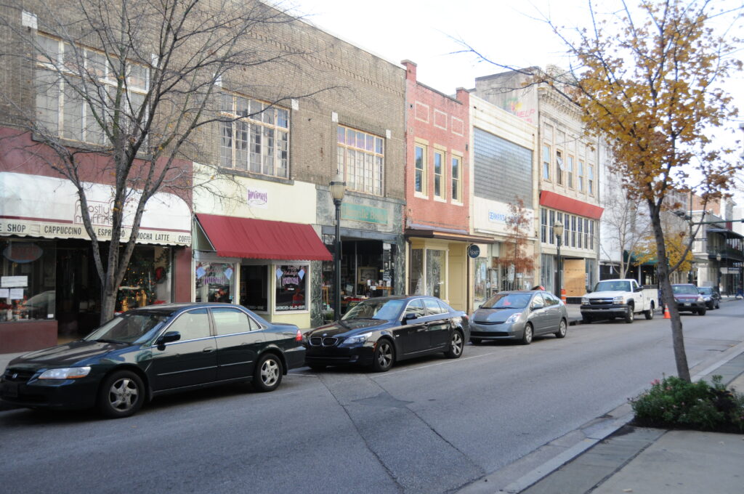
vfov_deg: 39.9
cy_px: 247
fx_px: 681
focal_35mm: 33
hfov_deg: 57.3
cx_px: 372
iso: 500
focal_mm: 22
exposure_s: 1/800
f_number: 5
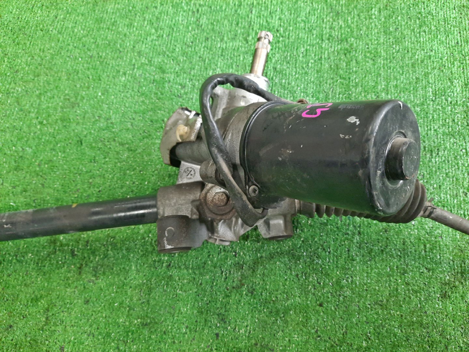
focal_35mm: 25
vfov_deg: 54.9
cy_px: 176
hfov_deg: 69.4
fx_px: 339
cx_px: 234
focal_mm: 4.6
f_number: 2
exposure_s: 1/33
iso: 318
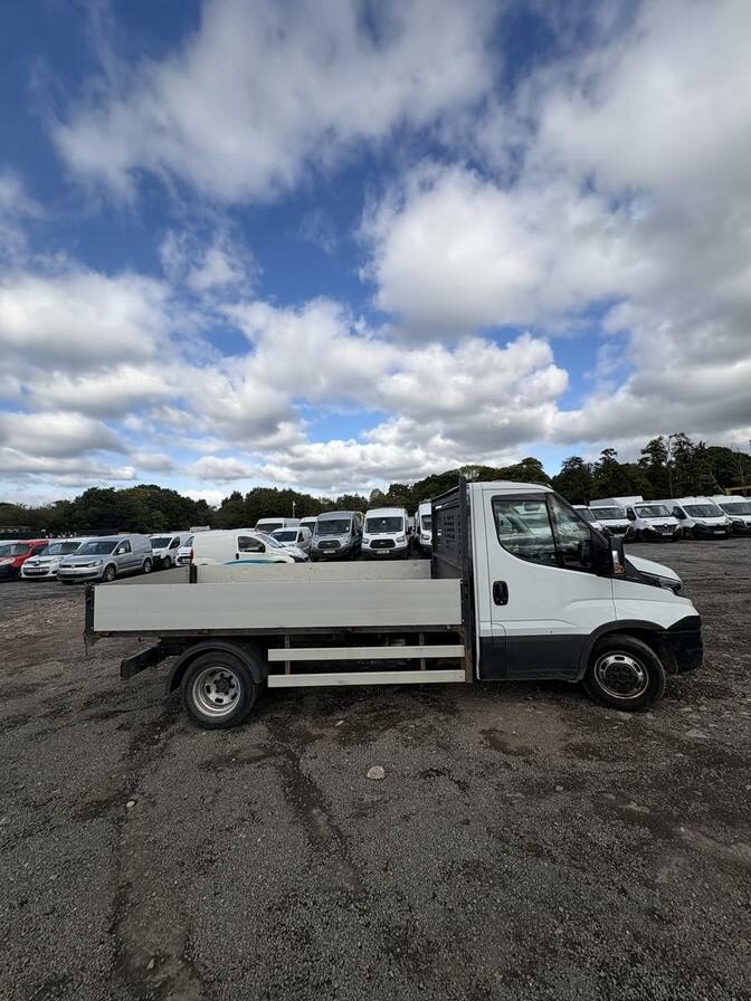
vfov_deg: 102.1
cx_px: 376
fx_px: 405
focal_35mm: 14
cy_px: 500
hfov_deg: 85.7
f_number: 2.2
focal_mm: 2.22
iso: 50
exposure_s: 1/2208
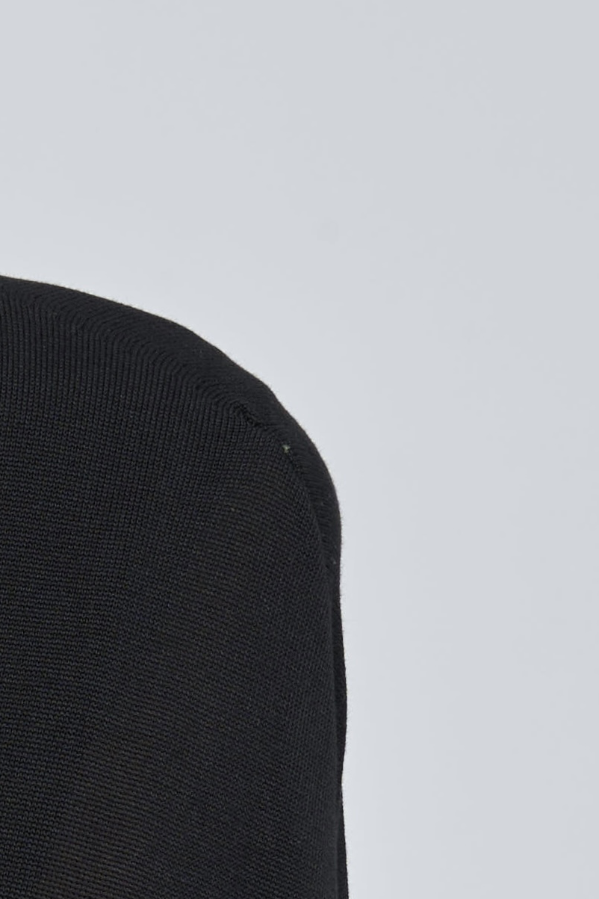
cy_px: 1186
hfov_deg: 3.3
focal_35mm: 415
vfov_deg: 4.9
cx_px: -438
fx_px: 10357
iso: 200
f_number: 8
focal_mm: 85
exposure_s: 1/125
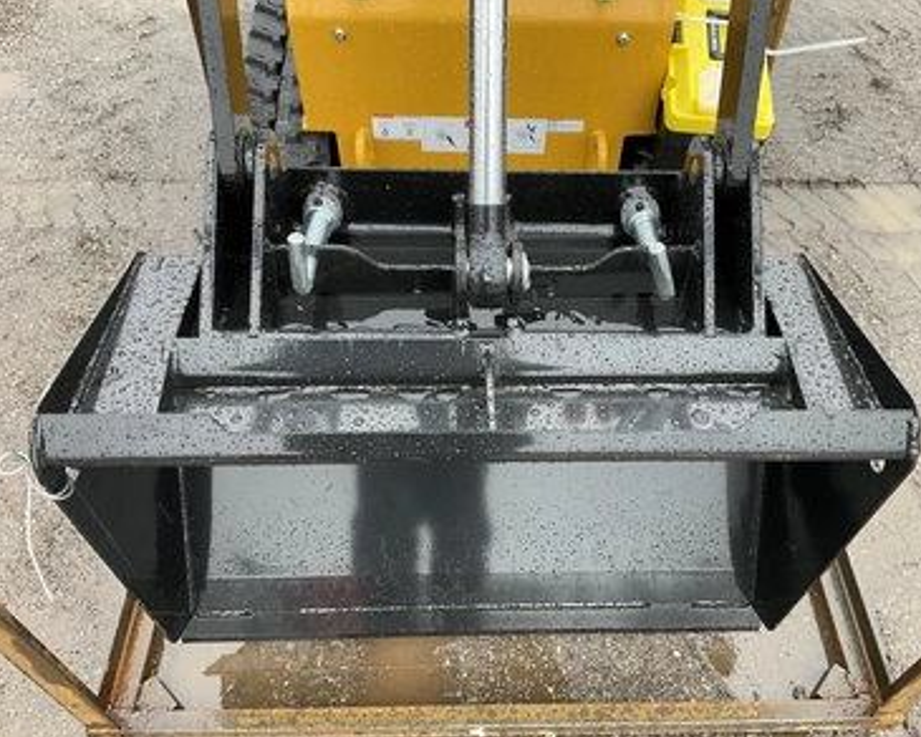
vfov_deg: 47.1
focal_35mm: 31
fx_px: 845
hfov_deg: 57.1
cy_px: 371
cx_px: 497
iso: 50
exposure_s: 1/122
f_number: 1.8
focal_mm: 3
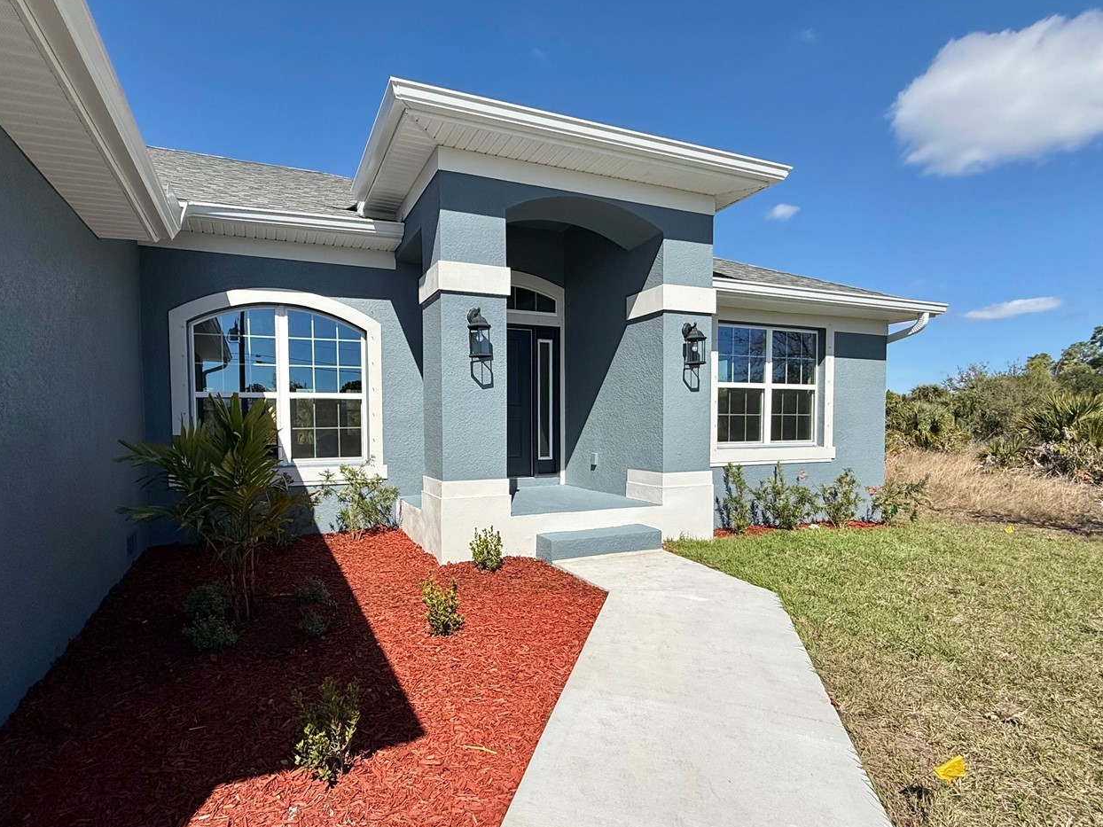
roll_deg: -0.2
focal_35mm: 18
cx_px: 493
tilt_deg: -2.6
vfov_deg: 71.4
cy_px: 450
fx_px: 574
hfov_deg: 87.4
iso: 50
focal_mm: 2.22
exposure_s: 1/3460
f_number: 2.2
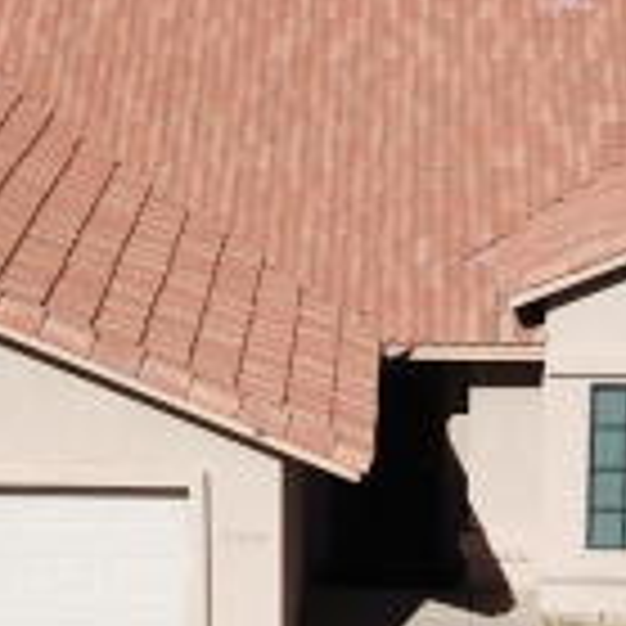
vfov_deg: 13.2
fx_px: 2701
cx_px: 419
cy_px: 432
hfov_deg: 13.2
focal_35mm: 132
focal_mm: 4.73
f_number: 2.2
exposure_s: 1/2710
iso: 100
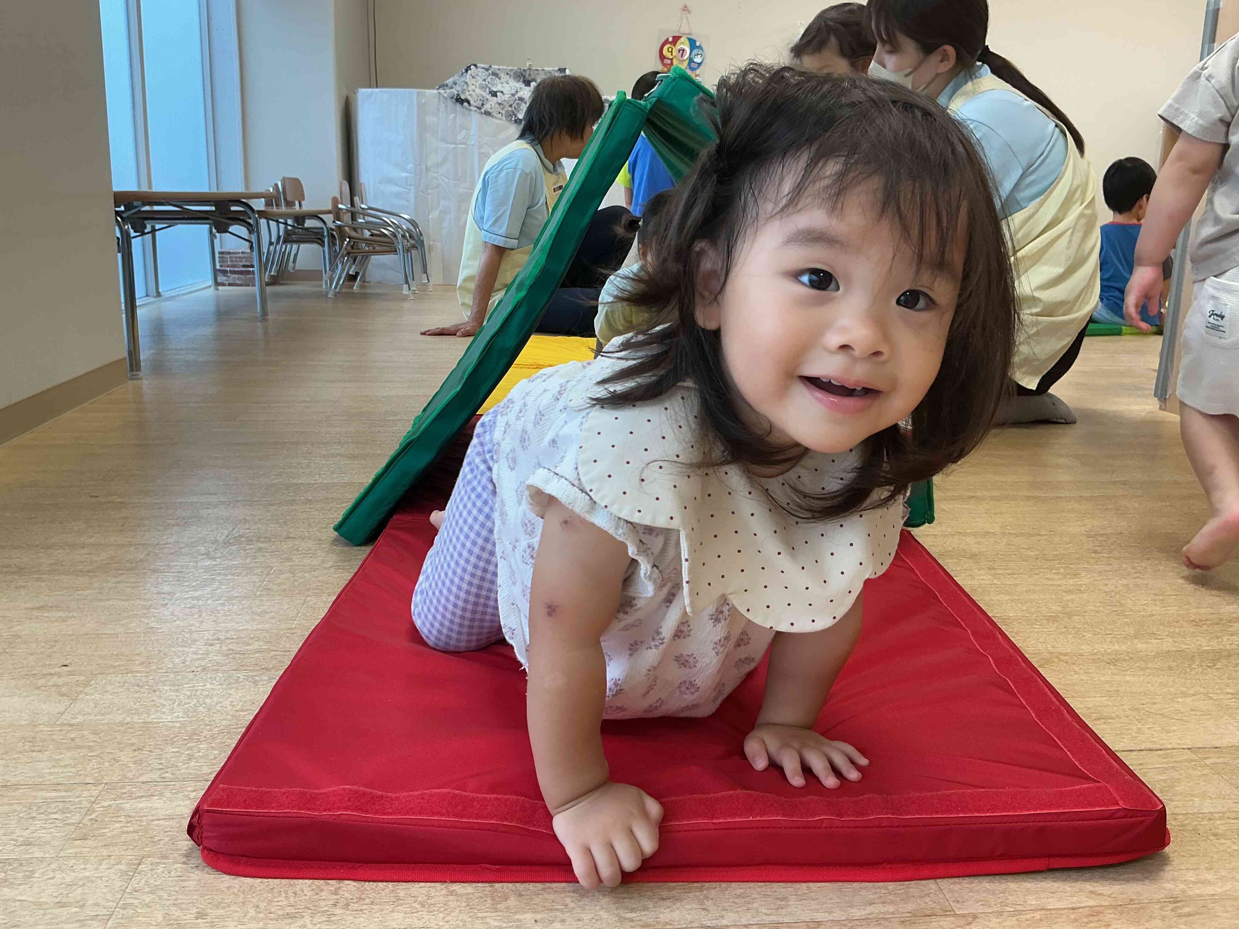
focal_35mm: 30
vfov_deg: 46.8
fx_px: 1074
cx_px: 637
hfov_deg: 60.0
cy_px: 458
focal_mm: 3
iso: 25
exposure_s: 1/100
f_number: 1.8
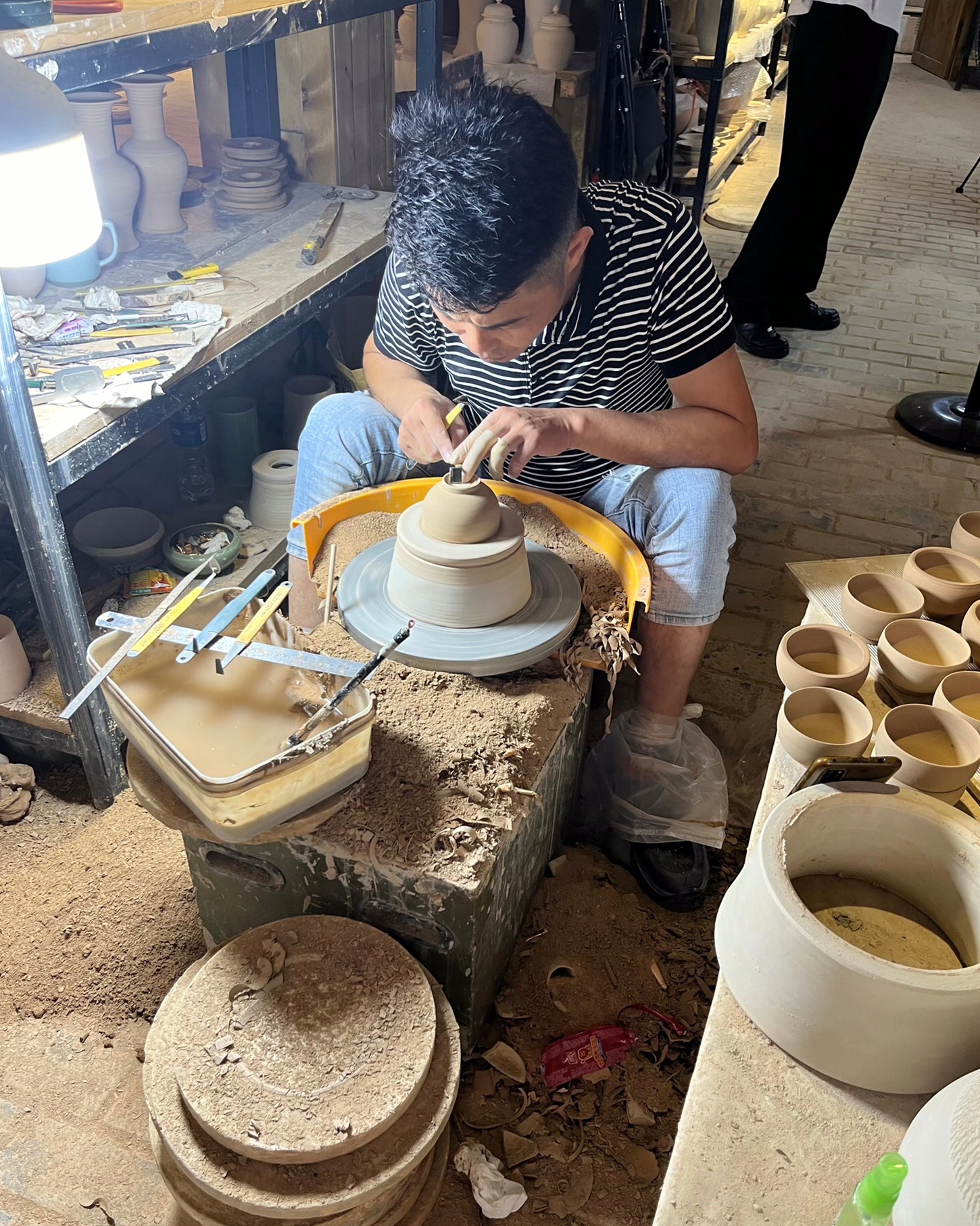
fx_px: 1015
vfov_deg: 62.1
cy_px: 676
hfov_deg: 51.5
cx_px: 483
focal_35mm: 28
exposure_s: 1/50
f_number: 1.6
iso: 80
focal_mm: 5.1
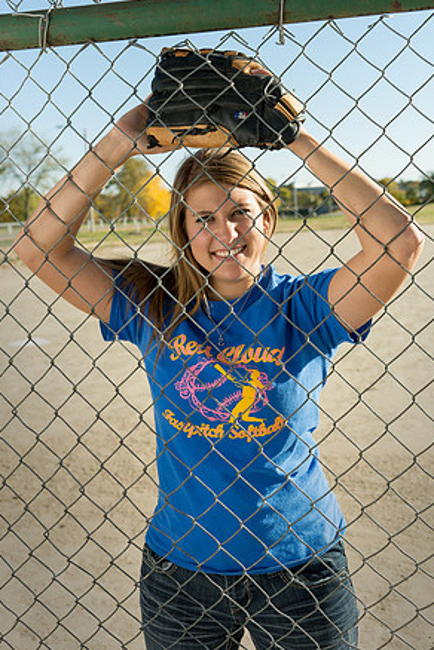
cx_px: 220
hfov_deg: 36.9
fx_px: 651
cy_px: 328
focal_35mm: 36
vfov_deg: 53.1
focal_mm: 35
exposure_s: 1/250
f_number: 5
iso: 100
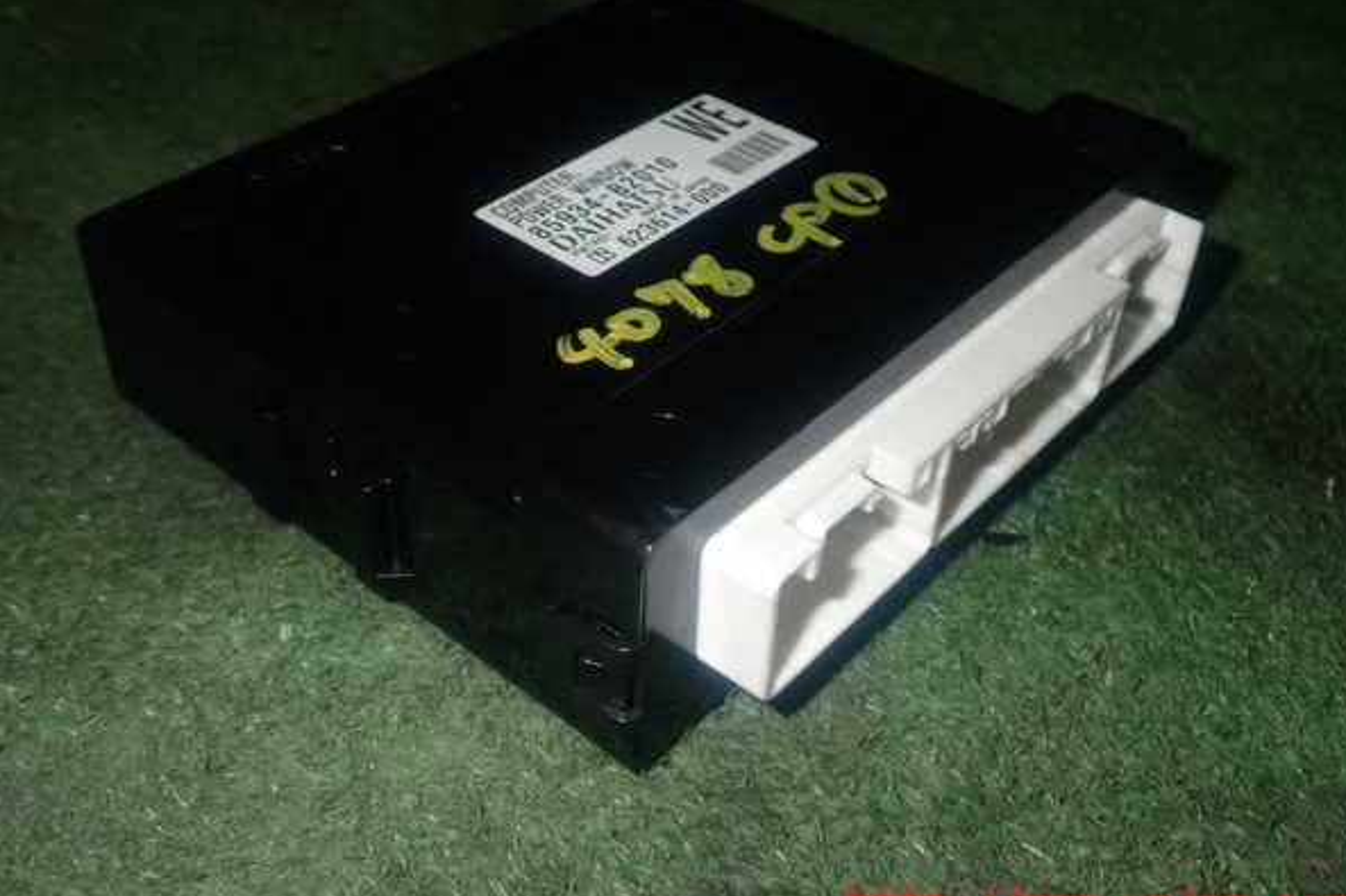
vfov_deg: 33.4
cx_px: 679
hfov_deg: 48.5
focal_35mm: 40
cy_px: 426
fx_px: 1495
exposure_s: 1/40
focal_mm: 6.83
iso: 200
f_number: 8
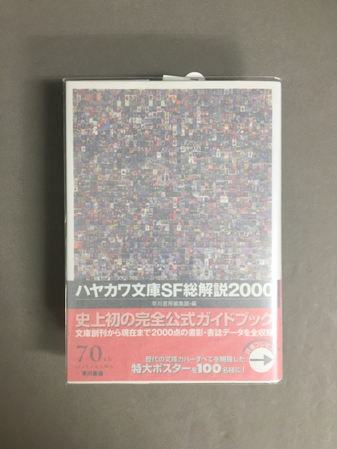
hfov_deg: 48.2
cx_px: 168
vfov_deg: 61.7
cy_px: 224
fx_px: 376
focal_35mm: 29
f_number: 2.2
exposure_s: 1/30
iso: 100
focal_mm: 4.15
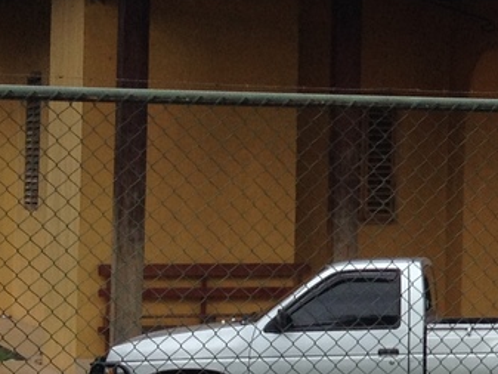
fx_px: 2389
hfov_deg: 11.4
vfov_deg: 8.9
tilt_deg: -1.1
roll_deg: -0.4
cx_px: 771
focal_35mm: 166
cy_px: 90
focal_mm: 4.28
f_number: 2.4
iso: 50
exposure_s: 1/375
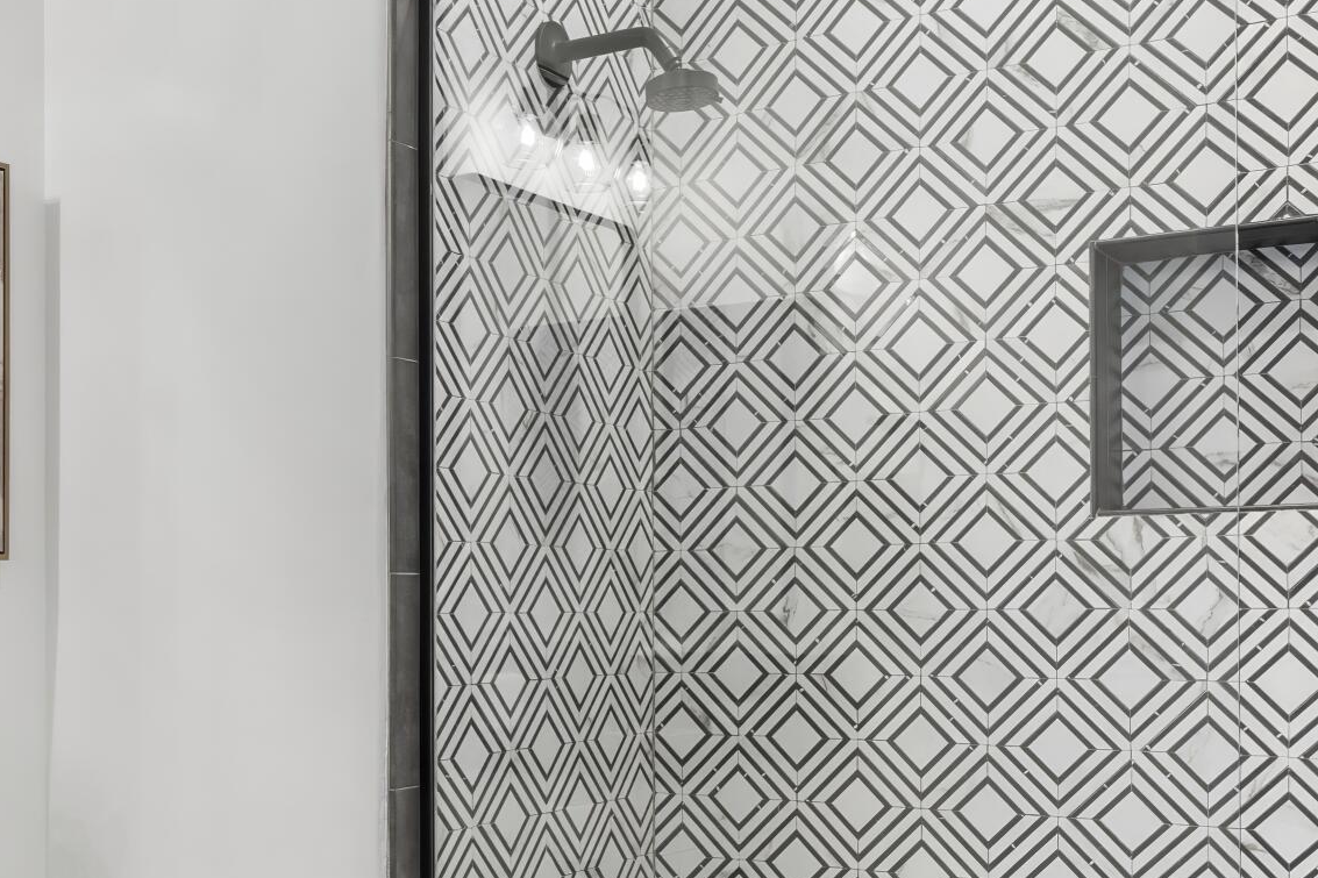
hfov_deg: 43.1
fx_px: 1647
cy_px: 568
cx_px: 457
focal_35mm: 45
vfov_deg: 29.7
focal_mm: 17
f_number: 8
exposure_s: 1/8
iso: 400
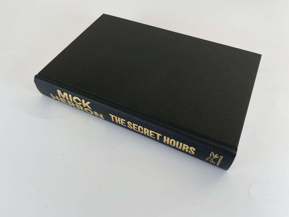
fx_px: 225
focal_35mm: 27
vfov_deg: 51.4
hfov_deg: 65.3
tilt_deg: -52.5
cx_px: 140
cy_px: 107
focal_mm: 4.2
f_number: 1.6
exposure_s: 1/303
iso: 32
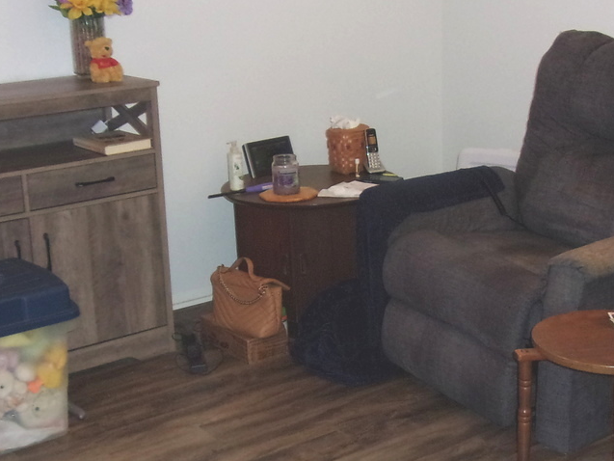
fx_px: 1082
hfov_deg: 31.6
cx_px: 357
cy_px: 196
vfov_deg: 24.0
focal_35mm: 61
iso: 200
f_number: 3
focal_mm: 4.9
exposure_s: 1/34
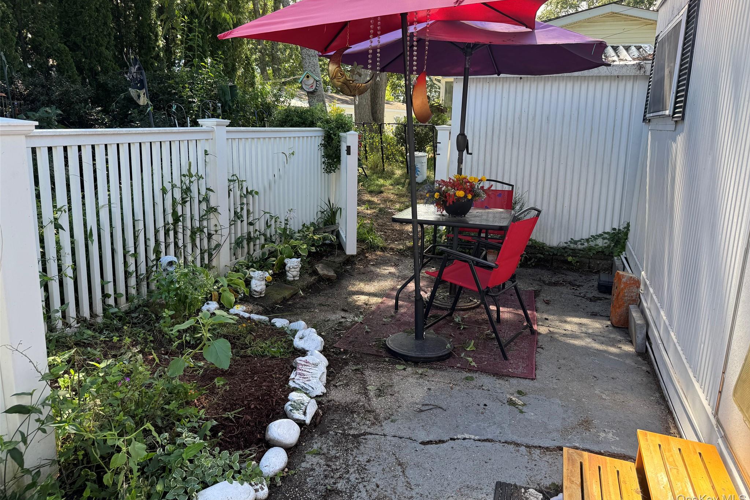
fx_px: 521
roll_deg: -2.1
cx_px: 375
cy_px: 226
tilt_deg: -11.8
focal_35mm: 25
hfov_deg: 71.5
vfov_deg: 51.2
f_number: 1.78
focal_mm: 6.76
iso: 80
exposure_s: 1/562
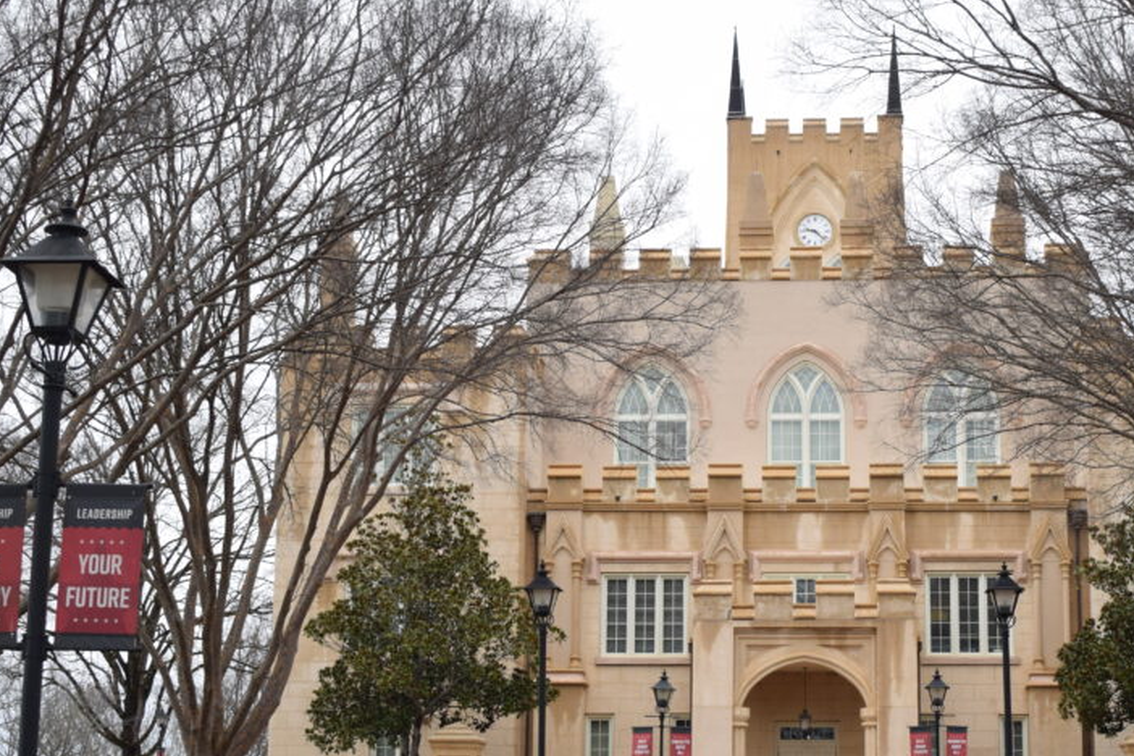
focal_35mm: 70
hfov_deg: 28.7
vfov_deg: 19.4
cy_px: 443
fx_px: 2205
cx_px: 712
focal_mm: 32
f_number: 6.3
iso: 400
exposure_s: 1/160
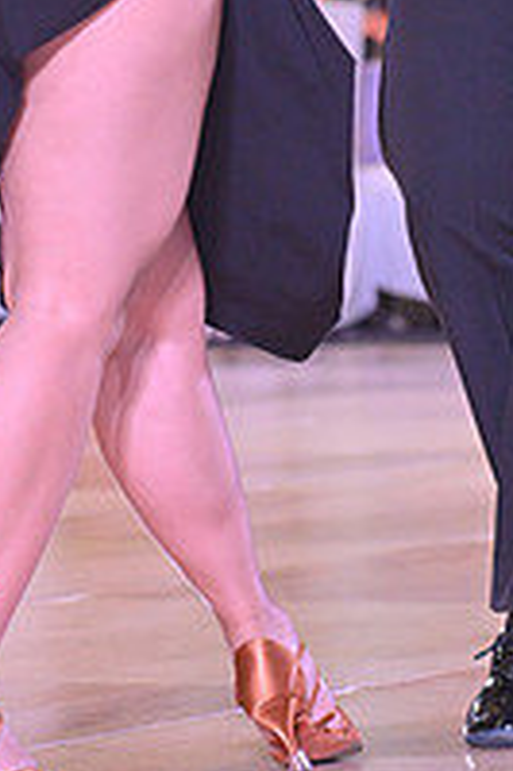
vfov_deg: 7.4
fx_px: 5909
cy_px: -193
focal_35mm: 276
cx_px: 411
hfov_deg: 5.0
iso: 2500
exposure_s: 1/400
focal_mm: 95
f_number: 4.5
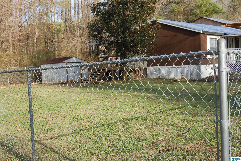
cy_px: 80
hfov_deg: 41.1
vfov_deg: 28.0
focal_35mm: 48
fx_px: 321
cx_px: 120
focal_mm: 32
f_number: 7.1
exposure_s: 1/200
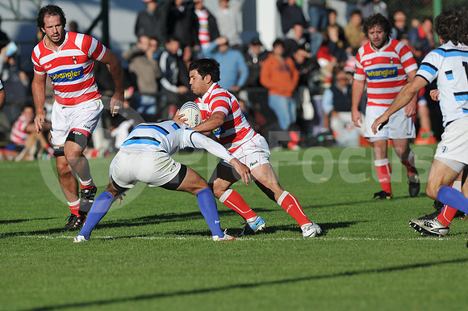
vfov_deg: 3.0
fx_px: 5842
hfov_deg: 4.6
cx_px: 234
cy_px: 156
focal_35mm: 450
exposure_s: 1/4000
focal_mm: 300
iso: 200
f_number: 3.5
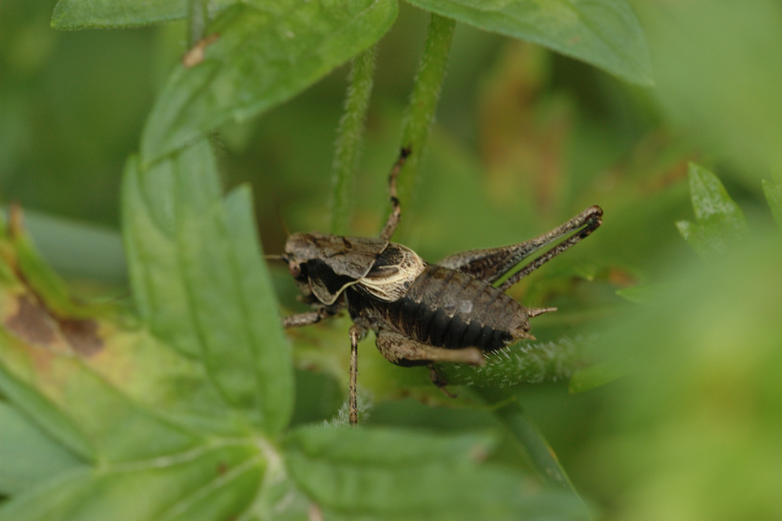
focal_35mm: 225
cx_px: 391
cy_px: 260
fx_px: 4884
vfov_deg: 6.1
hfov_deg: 9.2
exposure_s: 1/160
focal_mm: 150
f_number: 5.6
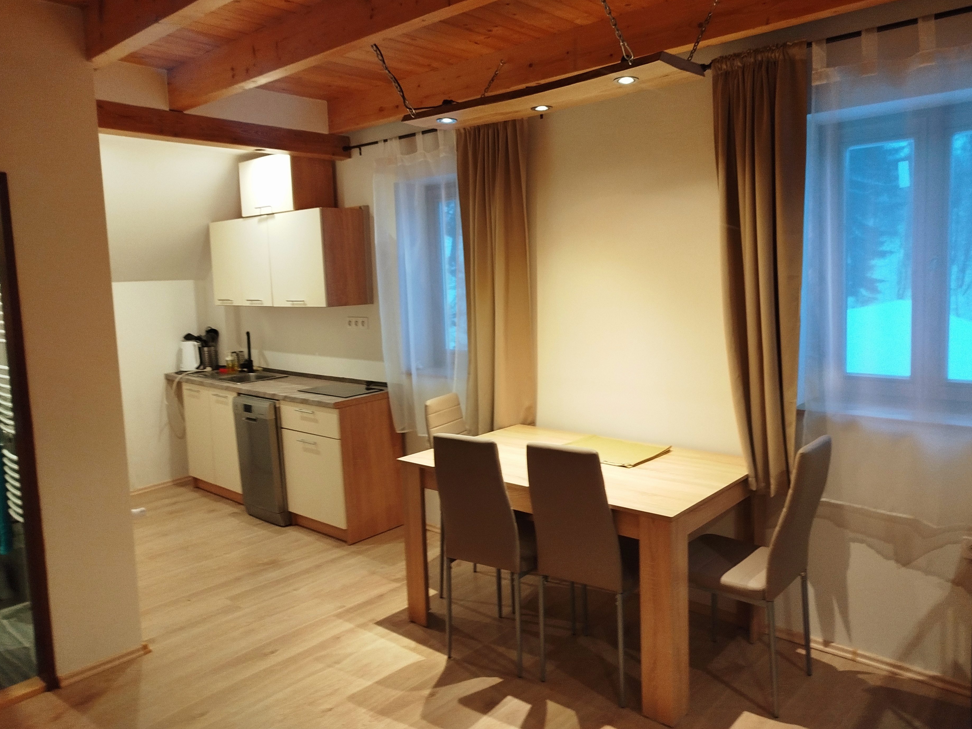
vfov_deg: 53.0
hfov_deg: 67.2
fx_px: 730
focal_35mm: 26
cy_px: 346
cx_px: 523
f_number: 1.7
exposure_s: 1/33
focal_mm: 5.31
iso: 400
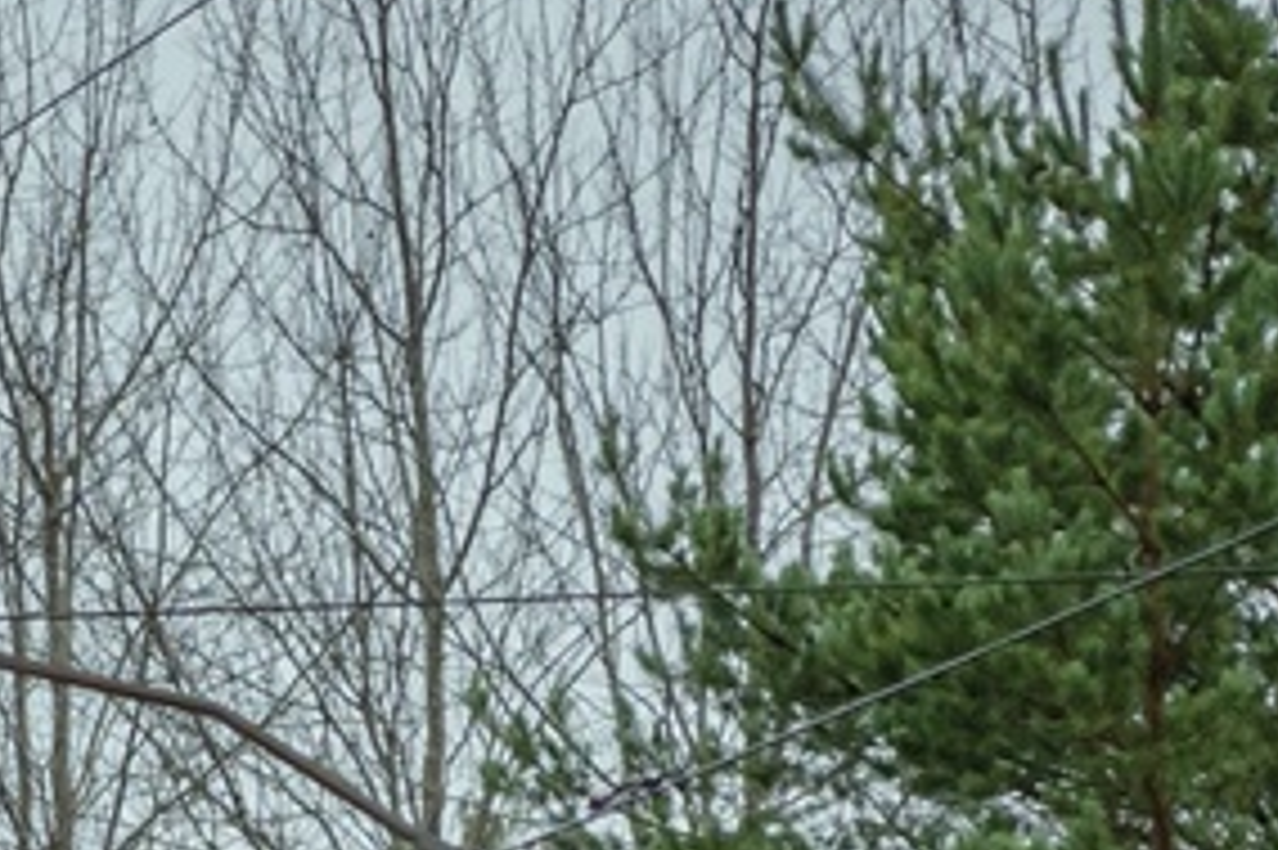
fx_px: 28063
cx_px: -2159
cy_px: 1987
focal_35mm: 791
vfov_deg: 1.7
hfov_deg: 2.6
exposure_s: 1/250
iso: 800
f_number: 4
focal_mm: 105
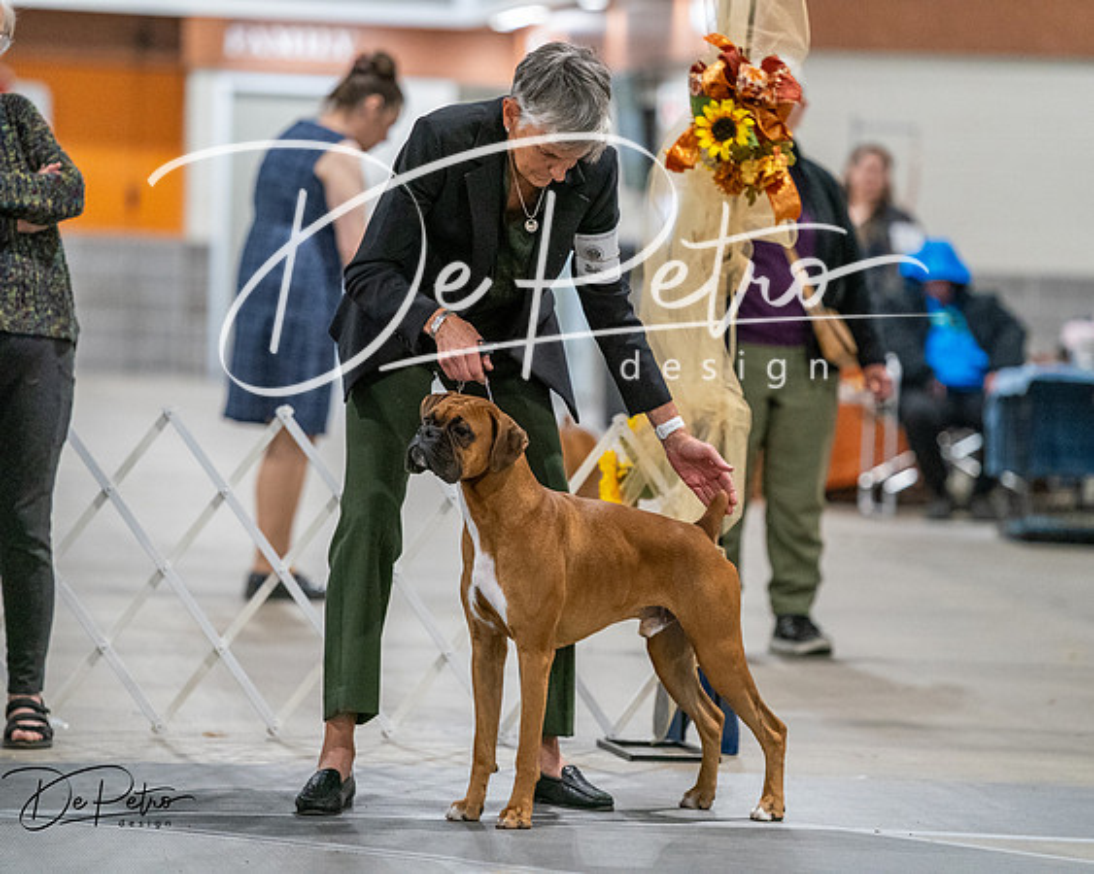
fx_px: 7290
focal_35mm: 225
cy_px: 437
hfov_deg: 8.6
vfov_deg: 6.9
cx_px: 547
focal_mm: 200
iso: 6400
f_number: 3.5
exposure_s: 1/250
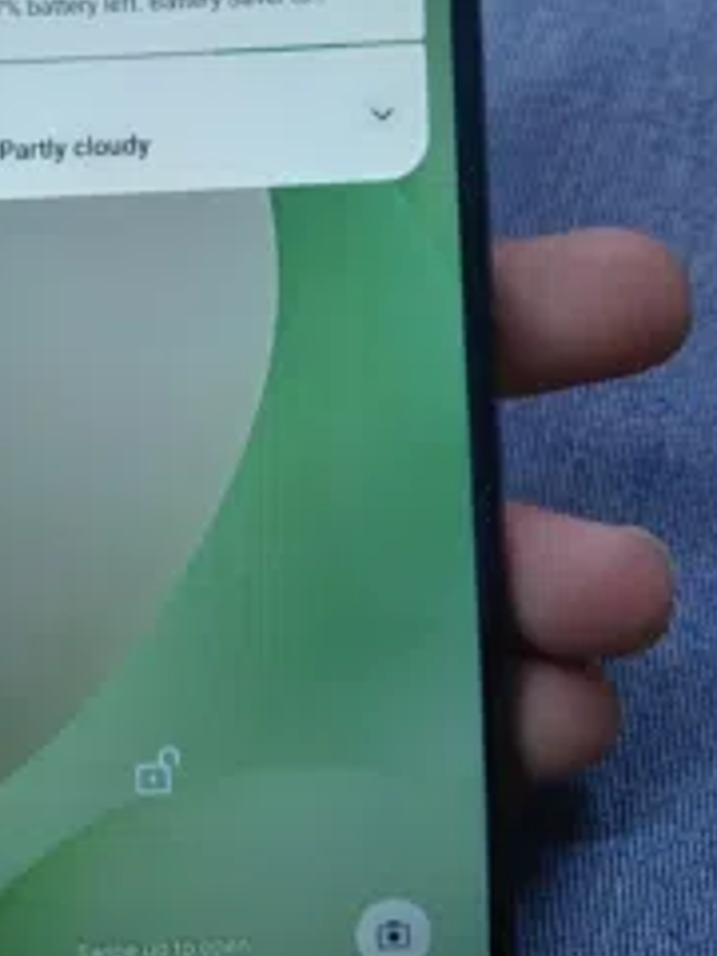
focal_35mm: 45
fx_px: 1243
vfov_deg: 41.0
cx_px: 147
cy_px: 253
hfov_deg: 31.4
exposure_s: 1/33.3
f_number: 1.8
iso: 218
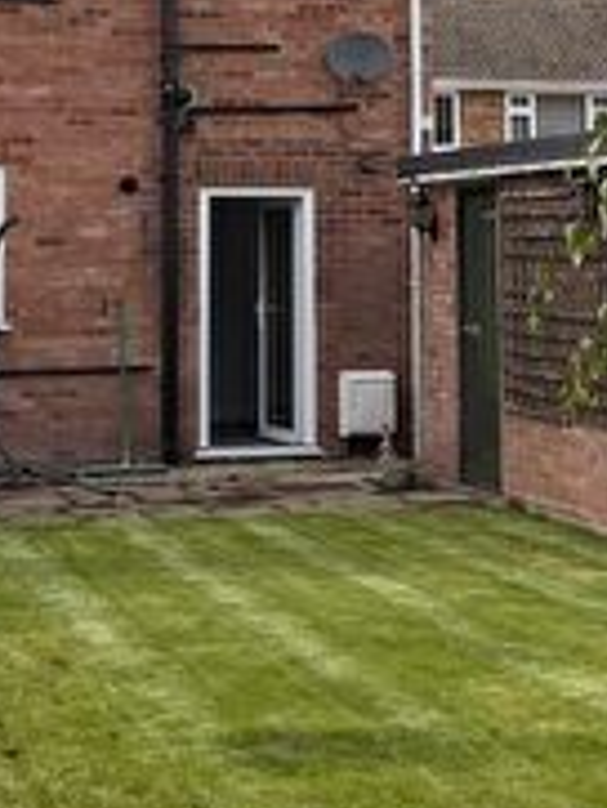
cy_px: 47
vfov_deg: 21.9
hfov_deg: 17.0
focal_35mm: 87
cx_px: 348
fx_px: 2032
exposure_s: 1/211
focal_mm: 2.71
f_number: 1.9
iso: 32
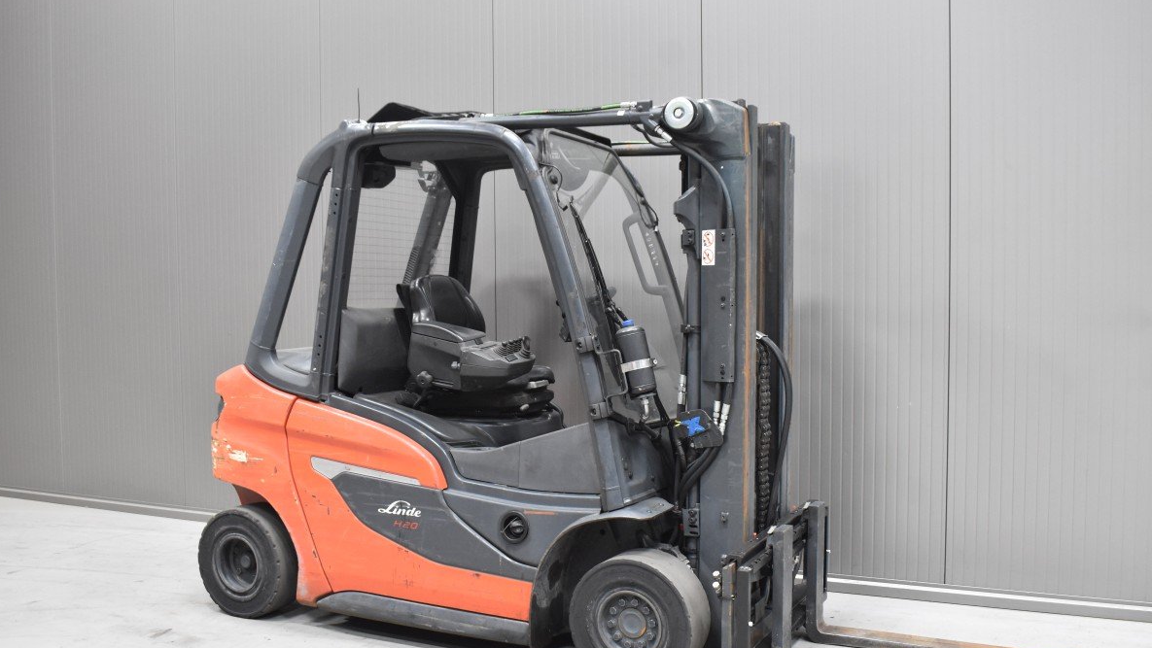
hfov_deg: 56.6
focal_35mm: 35
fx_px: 1069
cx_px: 576
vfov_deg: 33.7
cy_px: 377
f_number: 5
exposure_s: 1/25
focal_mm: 22
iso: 1600
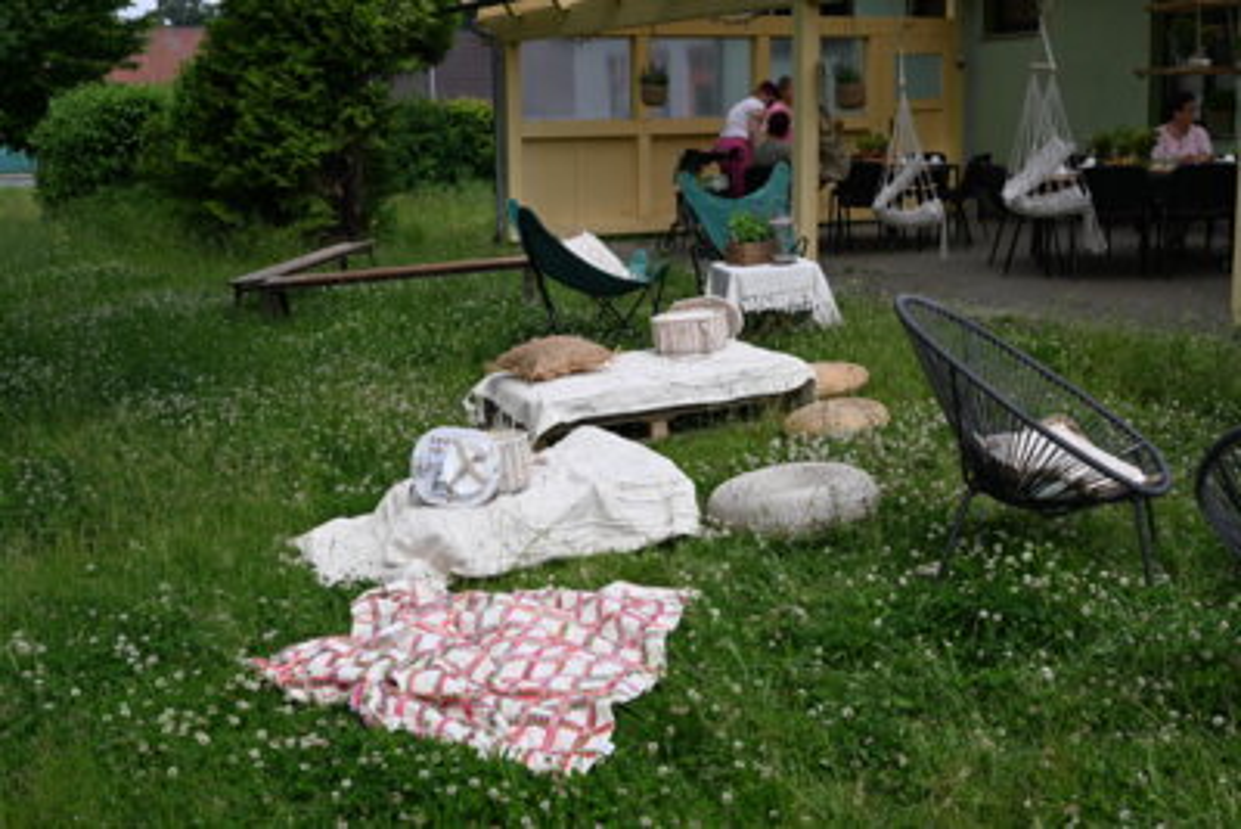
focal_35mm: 47
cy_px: 414
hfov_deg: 41.7
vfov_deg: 28.5
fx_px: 1629
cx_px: 620
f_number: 7.1
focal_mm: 31.5
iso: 100
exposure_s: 1/400
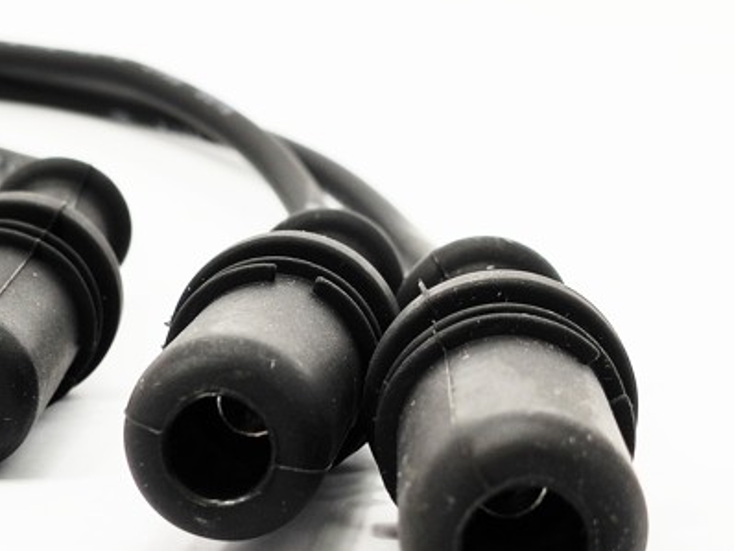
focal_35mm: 82
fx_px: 1740
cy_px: 369
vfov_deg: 18.0
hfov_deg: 23.7
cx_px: 236
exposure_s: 1/124
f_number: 1.75
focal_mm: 4.75
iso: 112
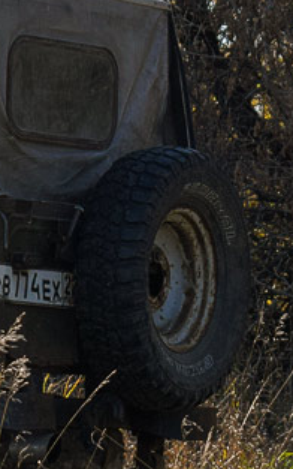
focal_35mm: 322
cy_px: 174
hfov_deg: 4.0
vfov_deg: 6.5
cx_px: -405
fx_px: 4108
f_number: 6.3
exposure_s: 1/640
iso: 200
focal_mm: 55
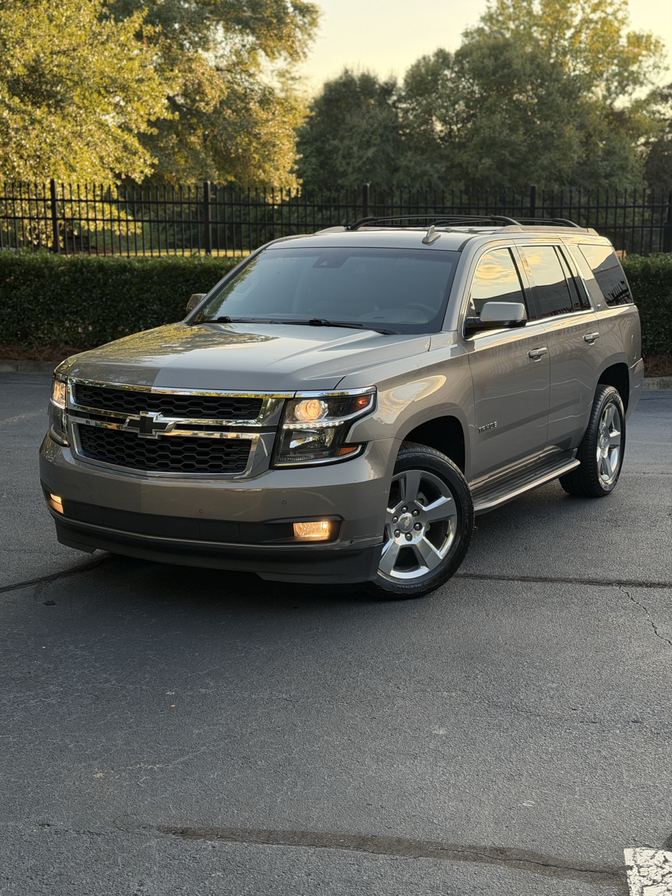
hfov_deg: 30.3
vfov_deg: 39.7
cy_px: 448
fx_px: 1242
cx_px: 336
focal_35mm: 48
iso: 80
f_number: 1.78
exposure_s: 1/357
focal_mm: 6.76
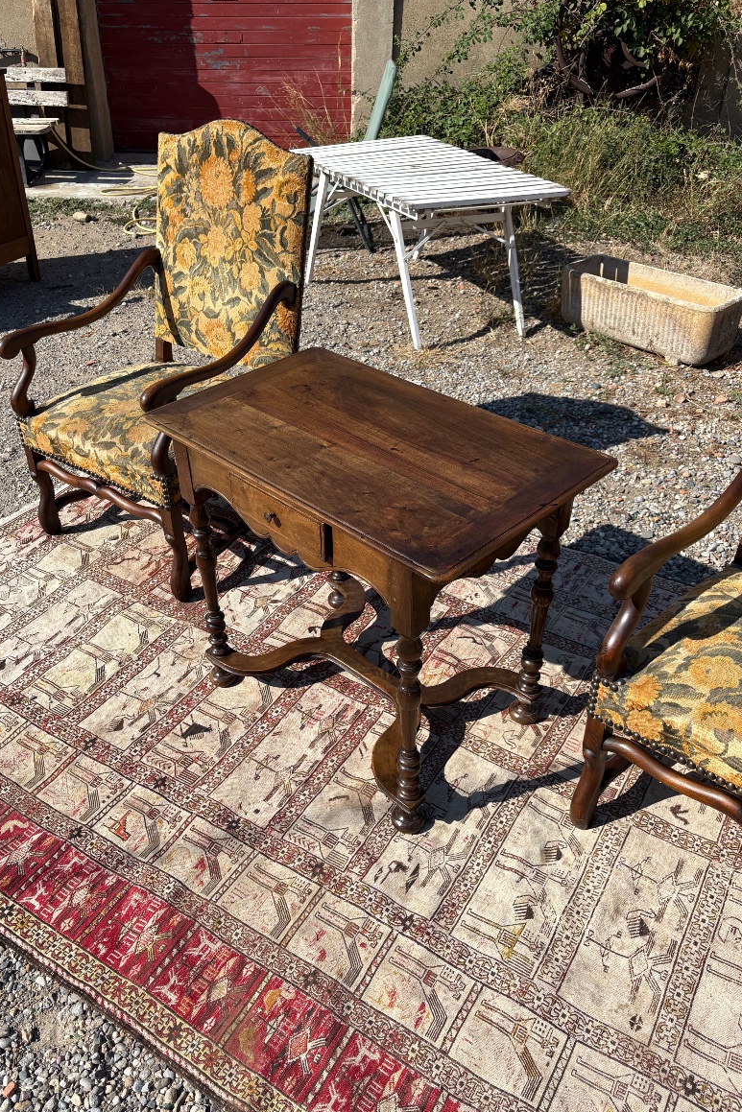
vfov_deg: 65.5
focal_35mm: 28
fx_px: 865
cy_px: 550
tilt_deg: -34.0
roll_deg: -0.1
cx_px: 329
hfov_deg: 46.3
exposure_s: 1/3448
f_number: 1.6
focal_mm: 5.96
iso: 50
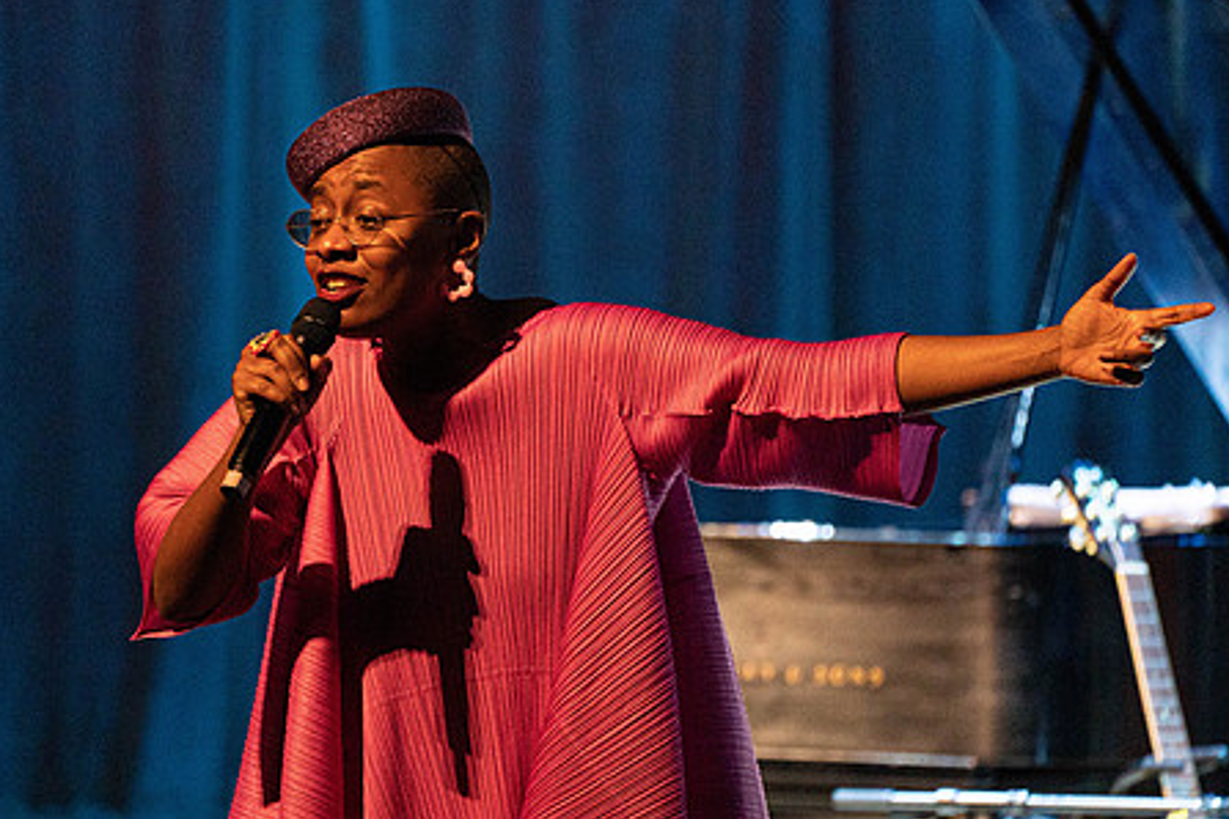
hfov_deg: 4.0
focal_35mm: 515
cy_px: 386
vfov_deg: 2.7
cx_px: 489
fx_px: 17580
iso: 4000
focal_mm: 397
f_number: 5.6
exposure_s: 1/250
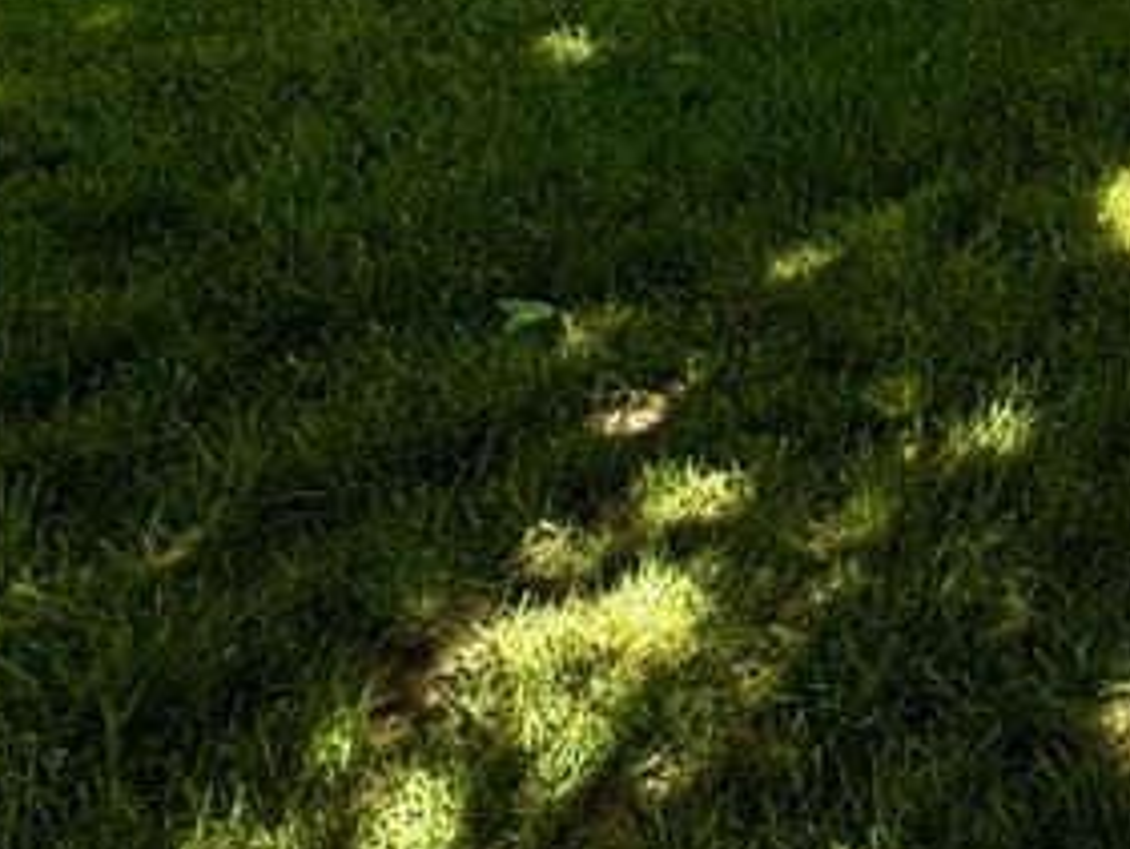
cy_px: -608
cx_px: 1934
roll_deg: -1.5
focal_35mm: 51
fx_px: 1666
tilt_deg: -3.3
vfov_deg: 21.1
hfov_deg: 23.5
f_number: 2.2
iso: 40
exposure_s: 1/620
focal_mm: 2.22
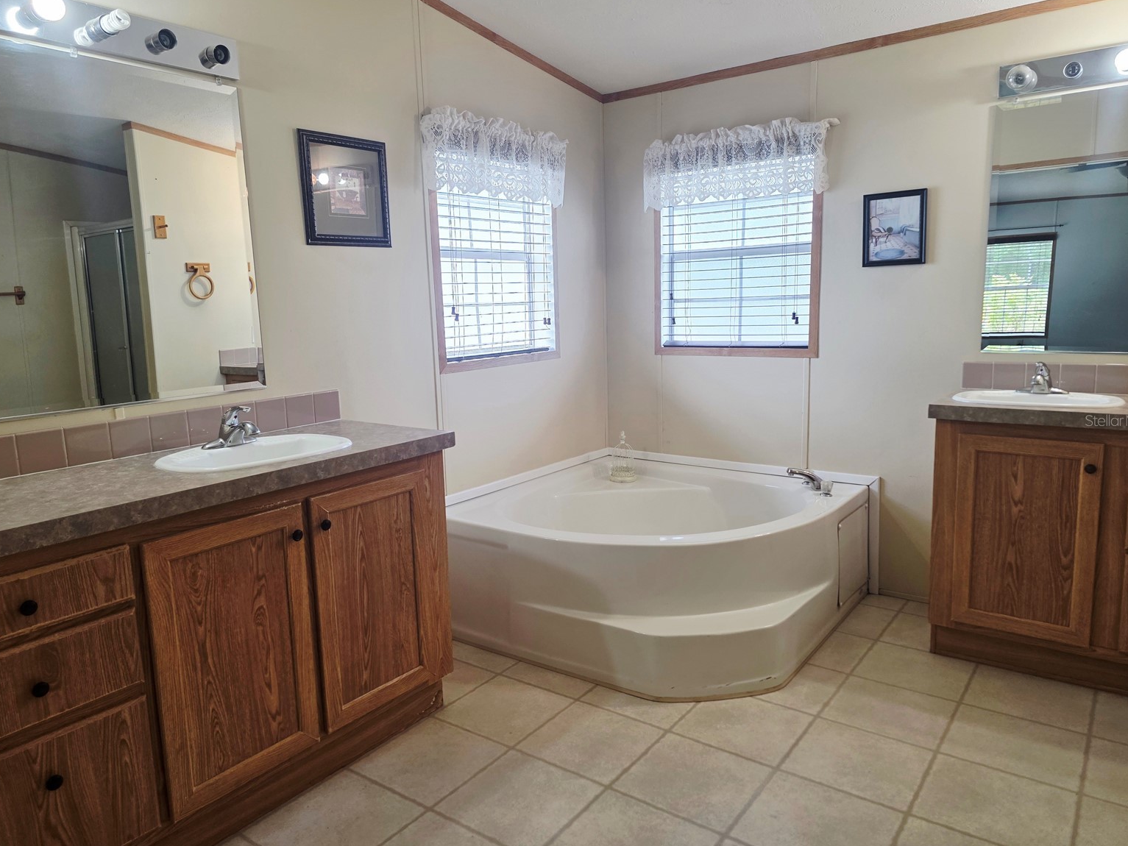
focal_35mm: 24
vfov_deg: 56.8
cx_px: 566
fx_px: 782
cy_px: 420
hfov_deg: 71.6
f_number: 1.7
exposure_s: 1/120
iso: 100
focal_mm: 6.3
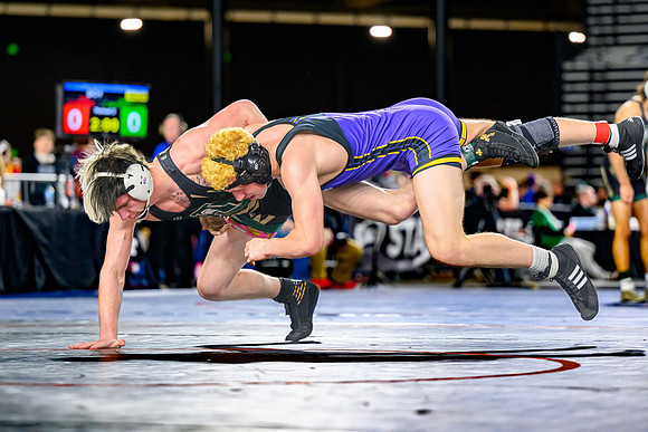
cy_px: 151
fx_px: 2588
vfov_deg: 9.5
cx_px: 339
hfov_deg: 14.3
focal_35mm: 144
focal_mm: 110
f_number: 2.8
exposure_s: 1/800
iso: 2500
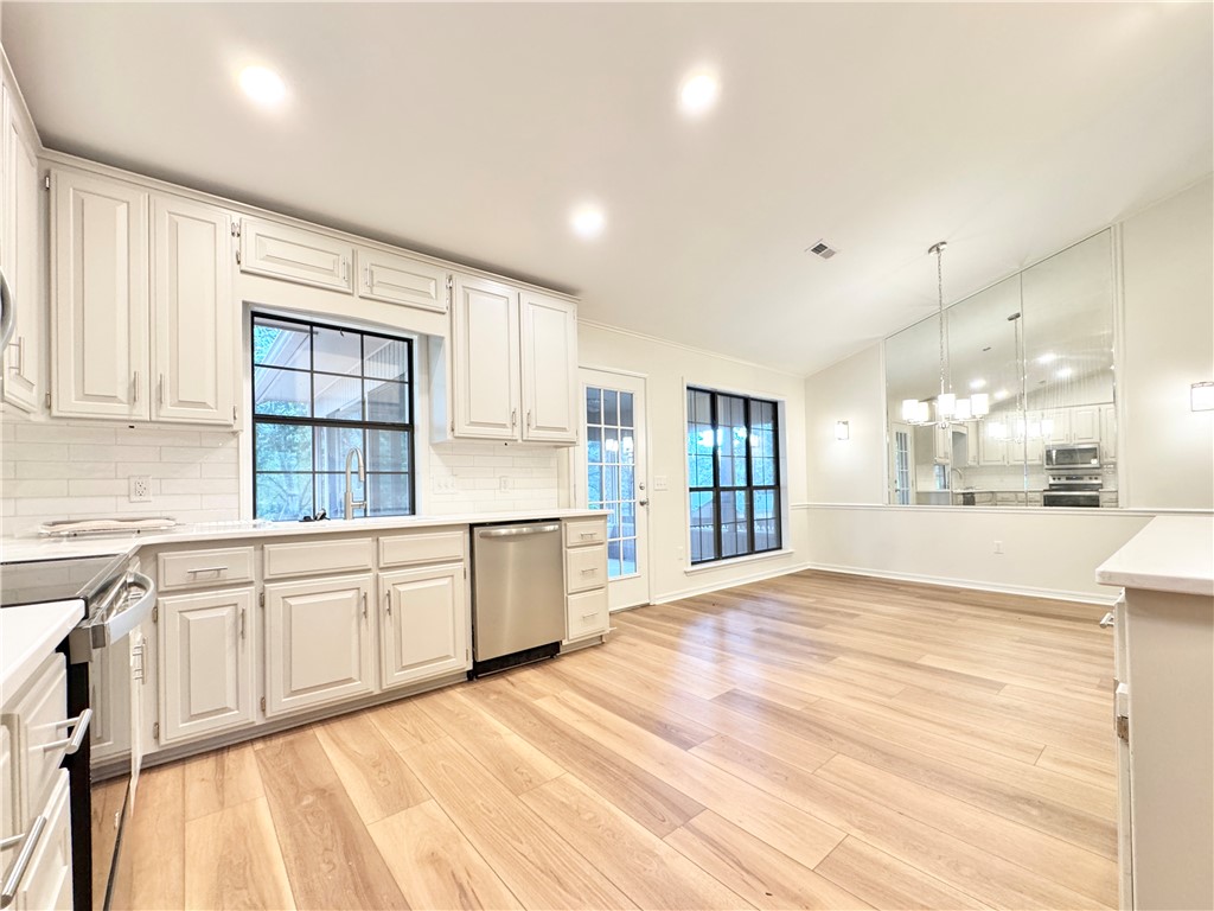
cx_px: 607
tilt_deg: +2.4
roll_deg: +0.6
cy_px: 456
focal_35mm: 14
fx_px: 491
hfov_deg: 102.1
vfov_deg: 85.7
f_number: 2.2
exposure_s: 1/60
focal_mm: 2.22
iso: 250
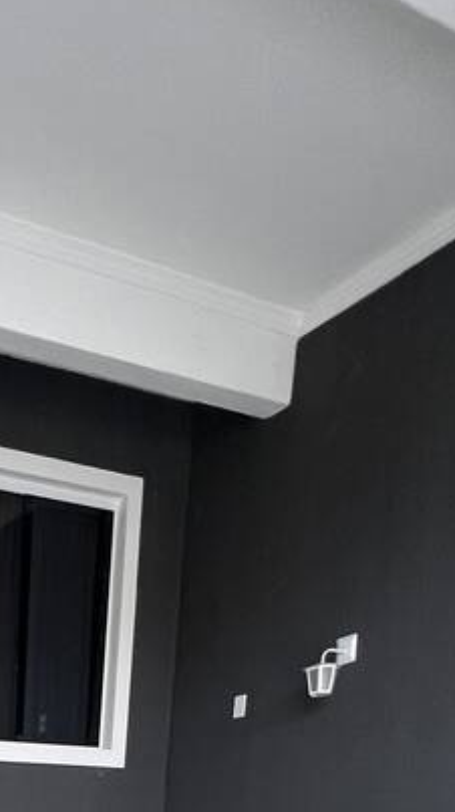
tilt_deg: -13.2
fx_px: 817
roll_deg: +0.3
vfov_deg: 35.2
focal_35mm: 38
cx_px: -137
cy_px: 1068
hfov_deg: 26.4
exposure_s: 1/87
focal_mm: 1.57
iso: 250
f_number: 1.8
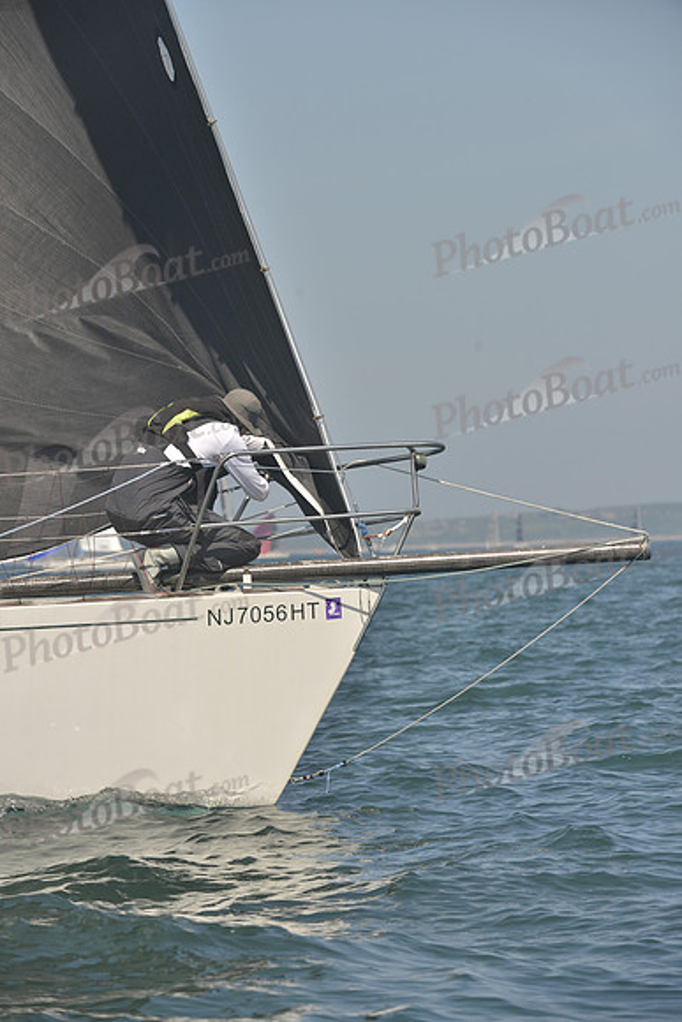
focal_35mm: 200
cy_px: 511
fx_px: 5680
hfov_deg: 6.9
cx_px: 341
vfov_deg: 10.3
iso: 280
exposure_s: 1/1000
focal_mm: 200
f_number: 8
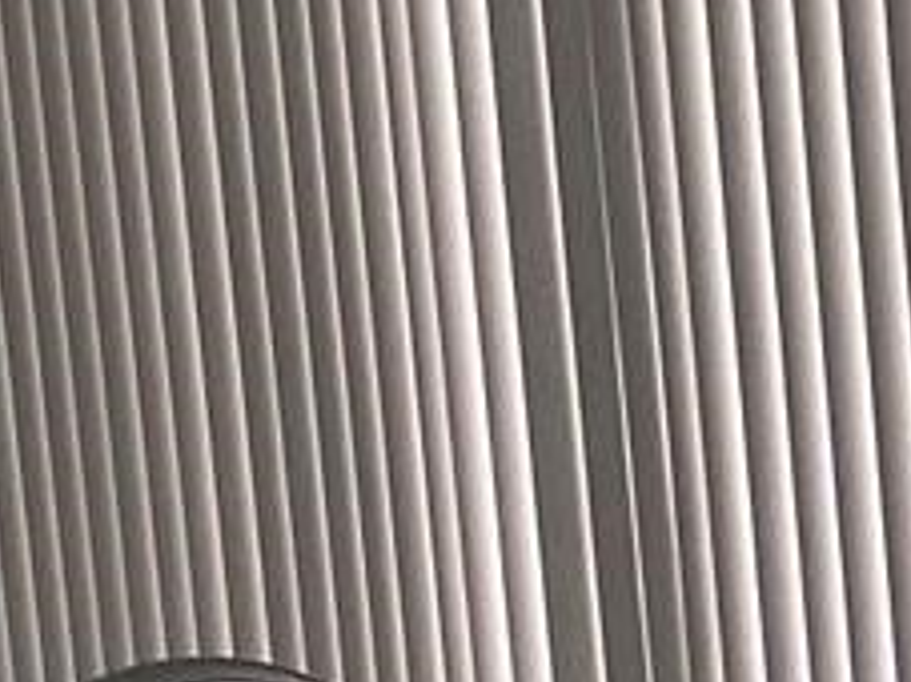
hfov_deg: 8.6
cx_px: 2918
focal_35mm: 183
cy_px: 730
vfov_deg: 8.1
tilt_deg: -8.8
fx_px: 4814
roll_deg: +1.5
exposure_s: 1/121
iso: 100
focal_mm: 4.25
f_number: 1.8
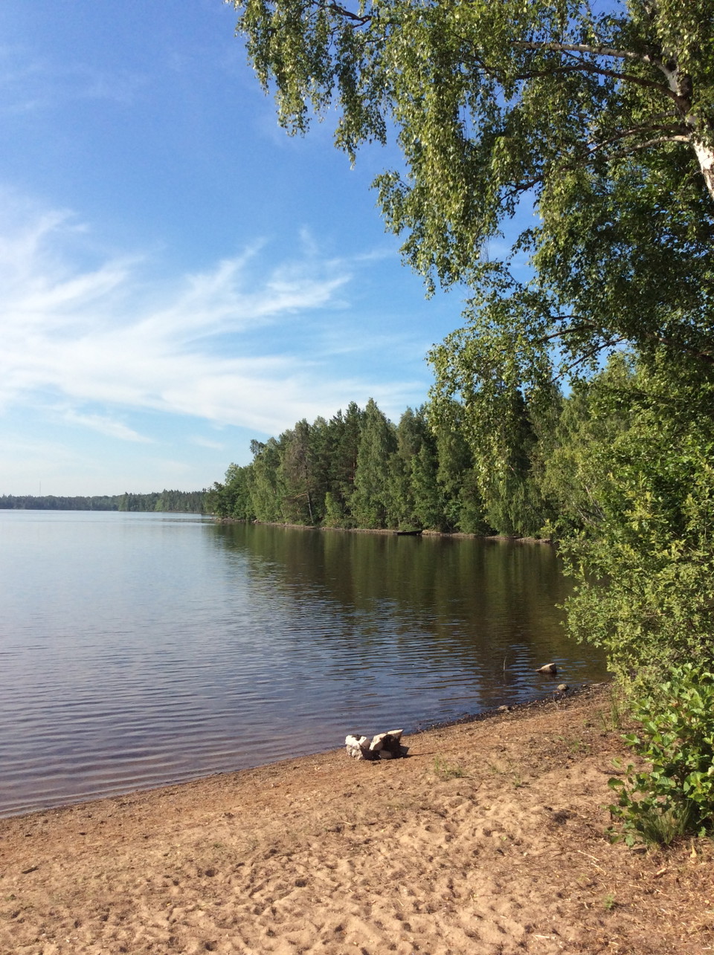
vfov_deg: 56.9
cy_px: 478
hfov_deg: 44.1
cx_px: 357
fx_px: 882
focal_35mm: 32
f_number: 2.4
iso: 32
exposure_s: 1/1431
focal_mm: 3.3
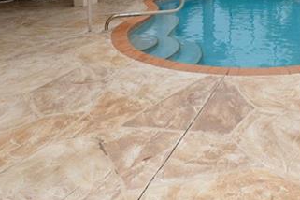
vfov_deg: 23.4
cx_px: 254
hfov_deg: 37.0
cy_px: -60
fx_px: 425
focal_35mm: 51
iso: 400
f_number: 11
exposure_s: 1/200
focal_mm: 16
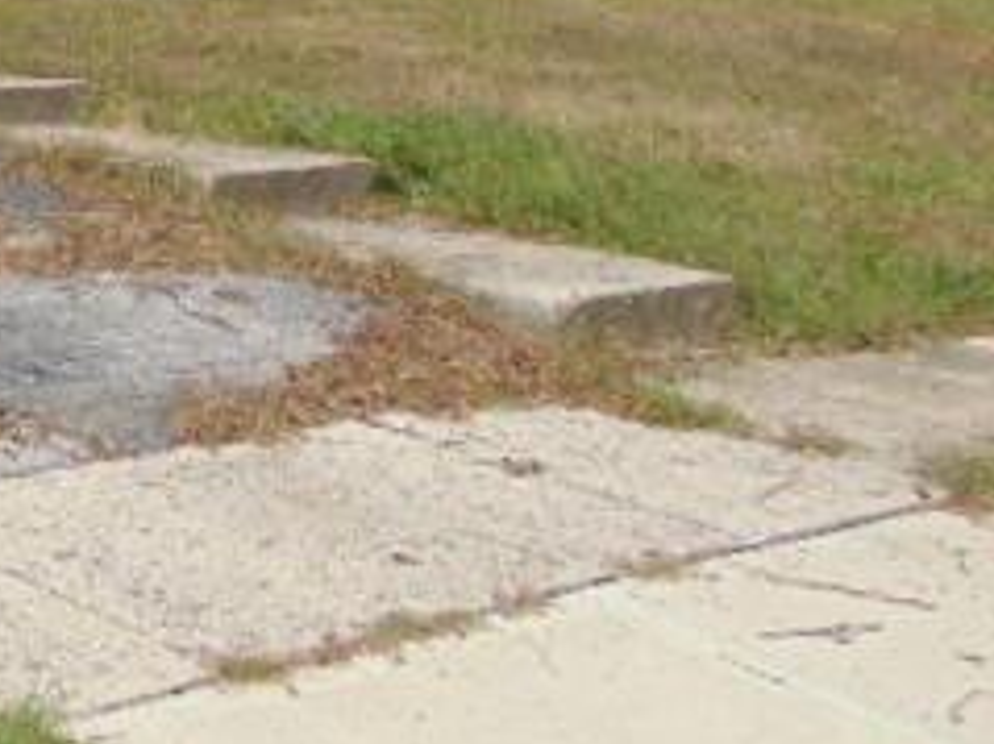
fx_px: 1923
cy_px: -237
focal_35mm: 67
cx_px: -266
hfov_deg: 25.4
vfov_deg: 20.0
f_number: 7.7
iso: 80
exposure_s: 1/200
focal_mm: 4.5
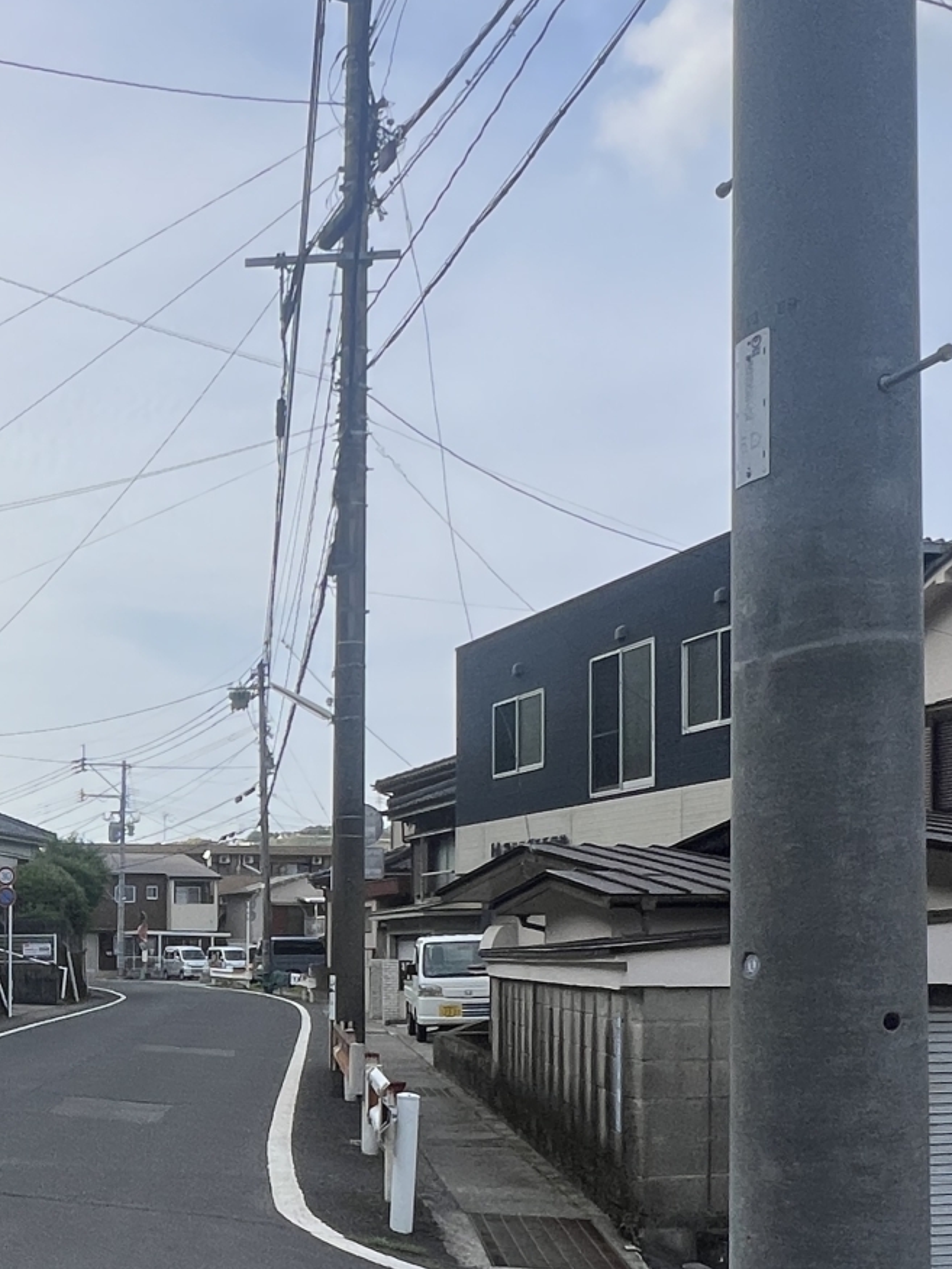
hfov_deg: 33.6
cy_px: 973
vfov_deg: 46.9
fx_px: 1393
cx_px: -52
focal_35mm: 38
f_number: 1.8
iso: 32
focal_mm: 1.57
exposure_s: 1/1672
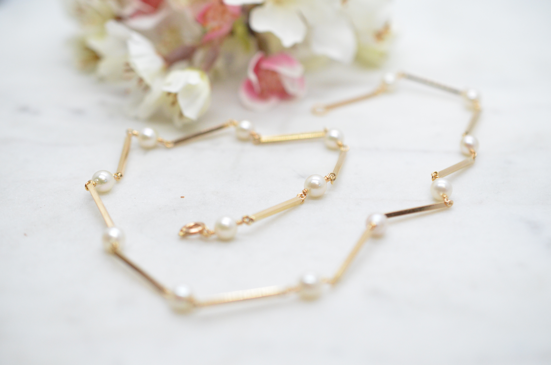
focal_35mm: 60
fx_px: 916
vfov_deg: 22.5
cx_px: 276
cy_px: 182
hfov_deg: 33.5
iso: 2500
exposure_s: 1/1600
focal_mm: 40
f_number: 4
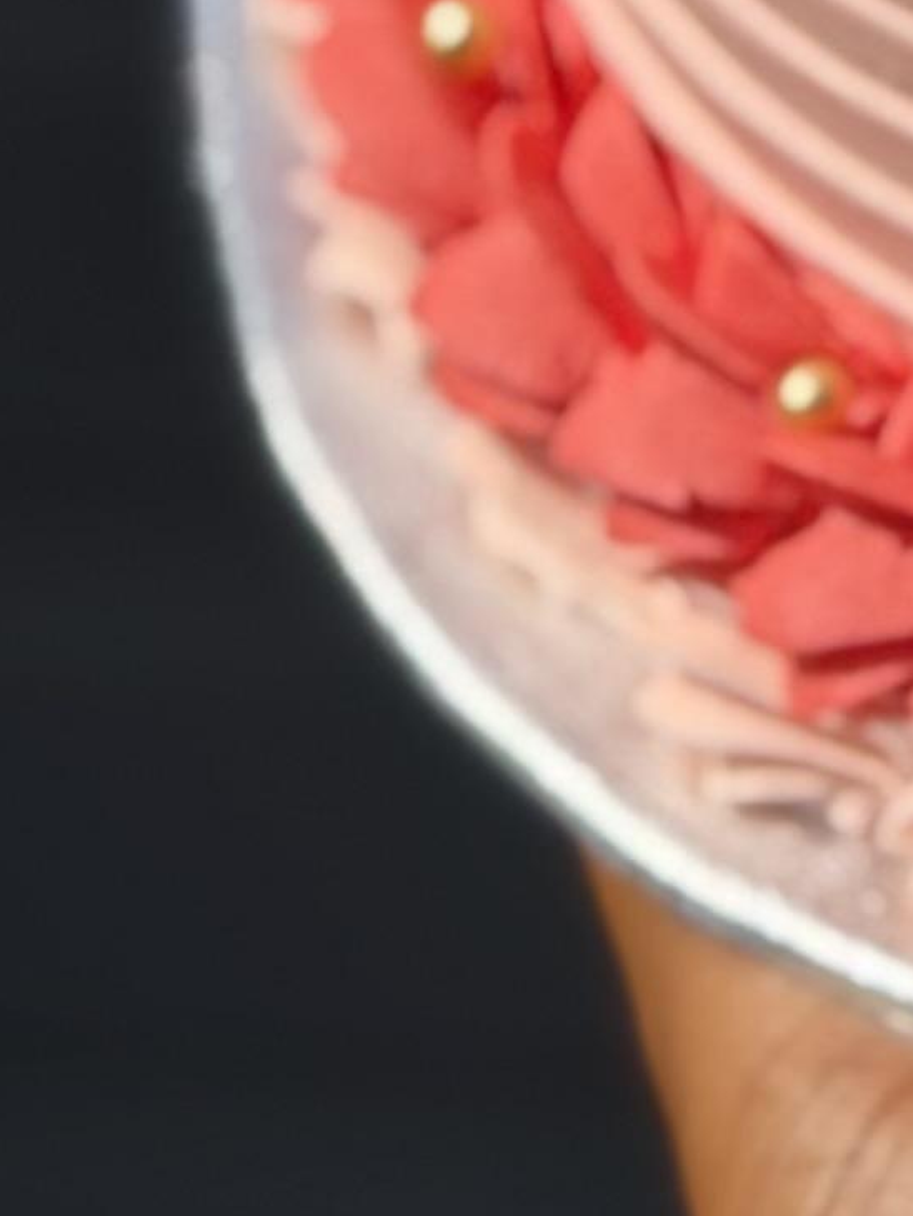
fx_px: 9314
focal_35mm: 265
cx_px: 1766
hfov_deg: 5.5
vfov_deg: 7.0
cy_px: -1792
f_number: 1.78
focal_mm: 6.76
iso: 64
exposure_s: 1/4329
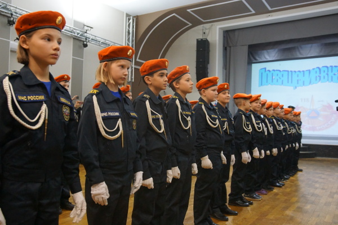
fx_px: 282
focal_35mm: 30
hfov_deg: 61.9
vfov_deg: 43.6
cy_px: 112
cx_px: 169
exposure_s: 1/160
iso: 3200
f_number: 2.5
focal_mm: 20
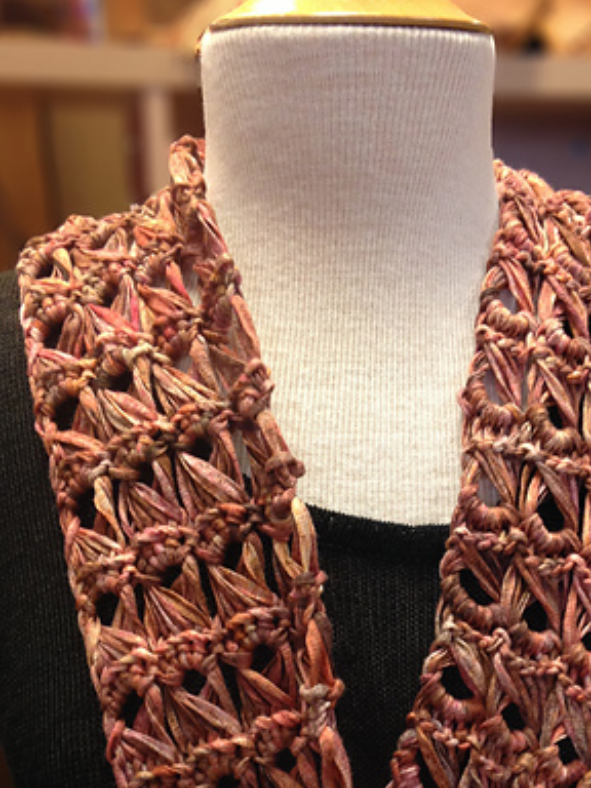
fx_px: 1252
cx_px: 378
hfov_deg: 26.5
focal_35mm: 55
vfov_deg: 33.9
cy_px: 628
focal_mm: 4.12
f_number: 2.4
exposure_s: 1/20
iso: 125
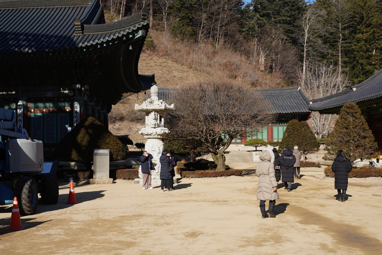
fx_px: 499
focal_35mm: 47
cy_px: 128
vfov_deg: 28.7
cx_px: 191
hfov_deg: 41.9
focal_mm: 47
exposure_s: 1/100
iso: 200
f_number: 16
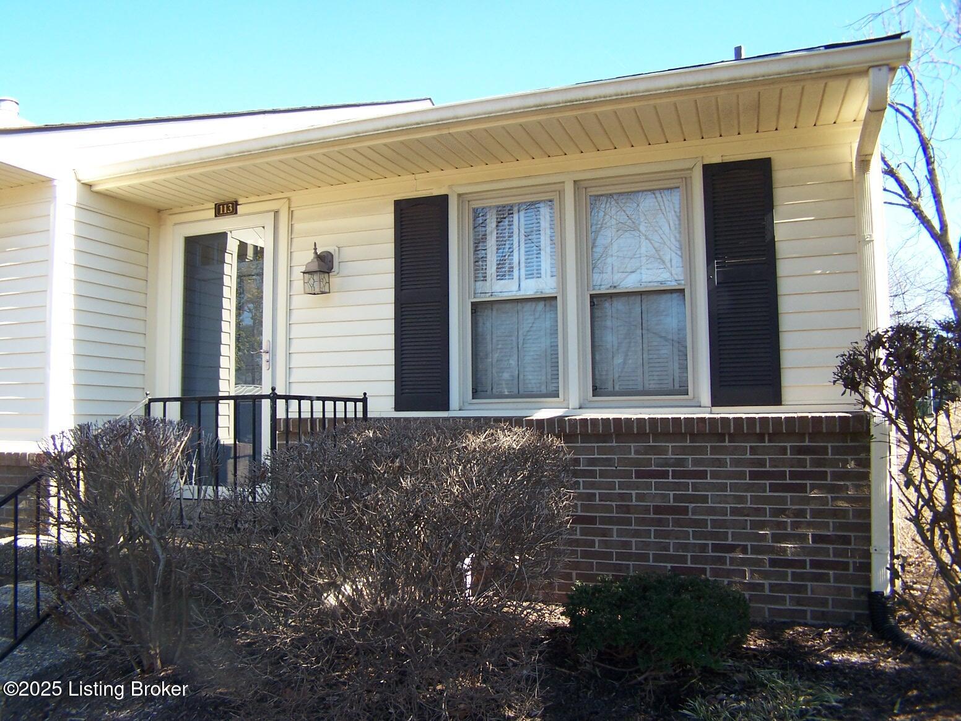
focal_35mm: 38
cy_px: 360
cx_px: 480
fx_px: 1055
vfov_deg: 37.7
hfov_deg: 49.0
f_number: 2.8
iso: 80
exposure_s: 1/250
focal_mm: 6.3
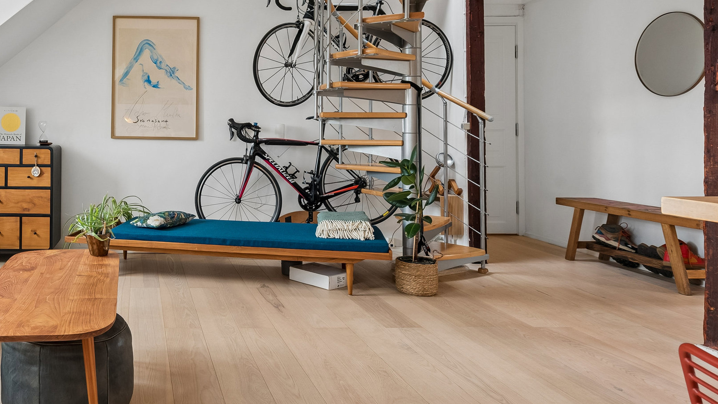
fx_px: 590
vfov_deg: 37.5
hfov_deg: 57.6
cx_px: 138
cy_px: 148
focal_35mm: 31
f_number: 9.5
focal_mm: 16
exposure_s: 1/6
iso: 160
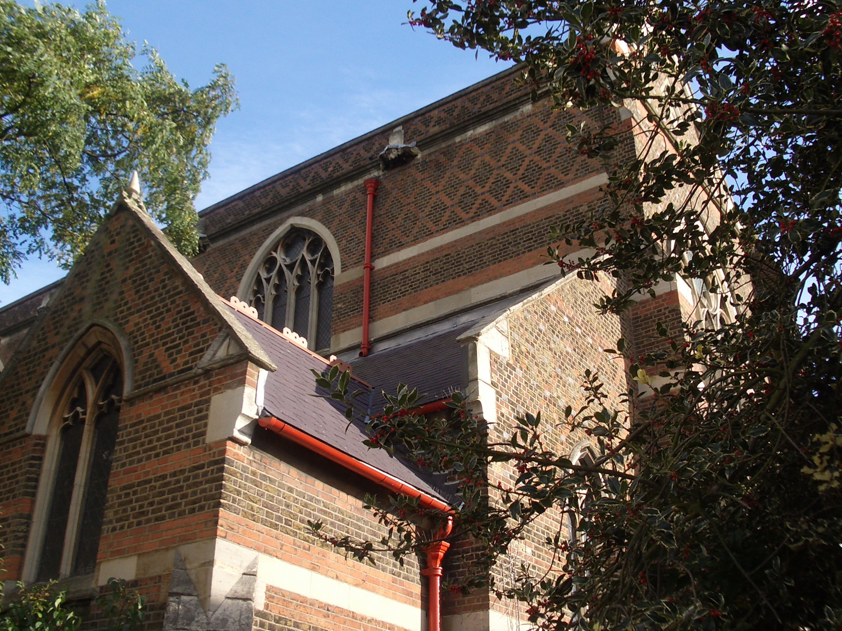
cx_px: 432
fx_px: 973
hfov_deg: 46.8
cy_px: 308
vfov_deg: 36.0
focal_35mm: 40
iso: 80
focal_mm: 5.8
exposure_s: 1/160
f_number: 4.3
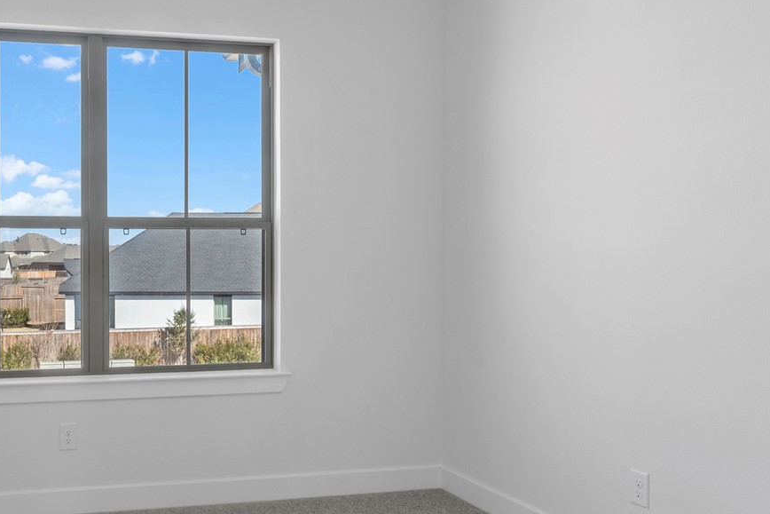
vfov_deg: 37.9
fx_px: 749
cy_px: 248
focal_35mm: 35
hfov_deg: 50.9
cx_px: 149
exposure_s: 1/15
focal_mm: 14
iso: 250
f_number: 9
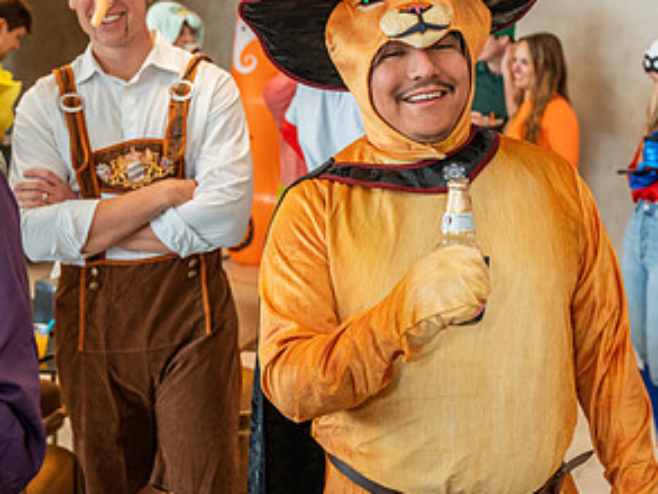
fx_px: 1122
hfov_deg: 32.7
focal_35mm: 59
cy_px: 195
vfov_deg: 24.8
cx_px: 326
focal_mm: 40
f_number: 4
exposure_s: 1/160
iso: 2500
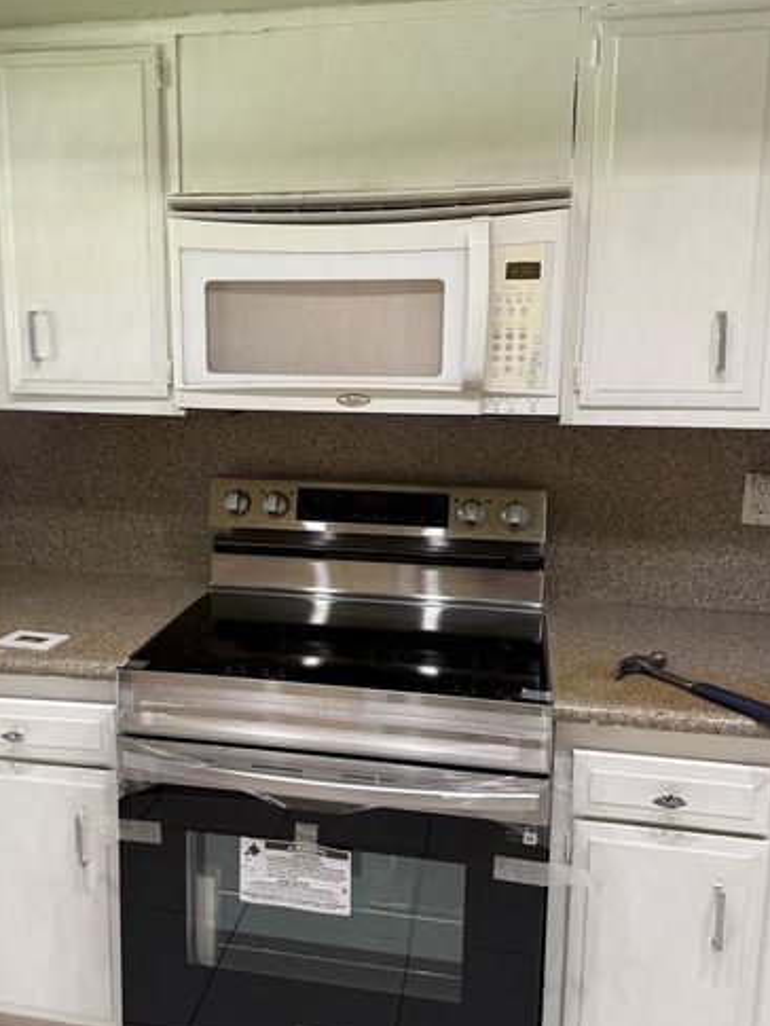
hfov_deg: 42.7
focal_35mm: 33
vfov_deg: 55.3
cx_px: 307
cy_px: 492
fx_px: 978
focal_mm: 6.76
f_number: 1.78
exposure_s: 1/60
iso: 160
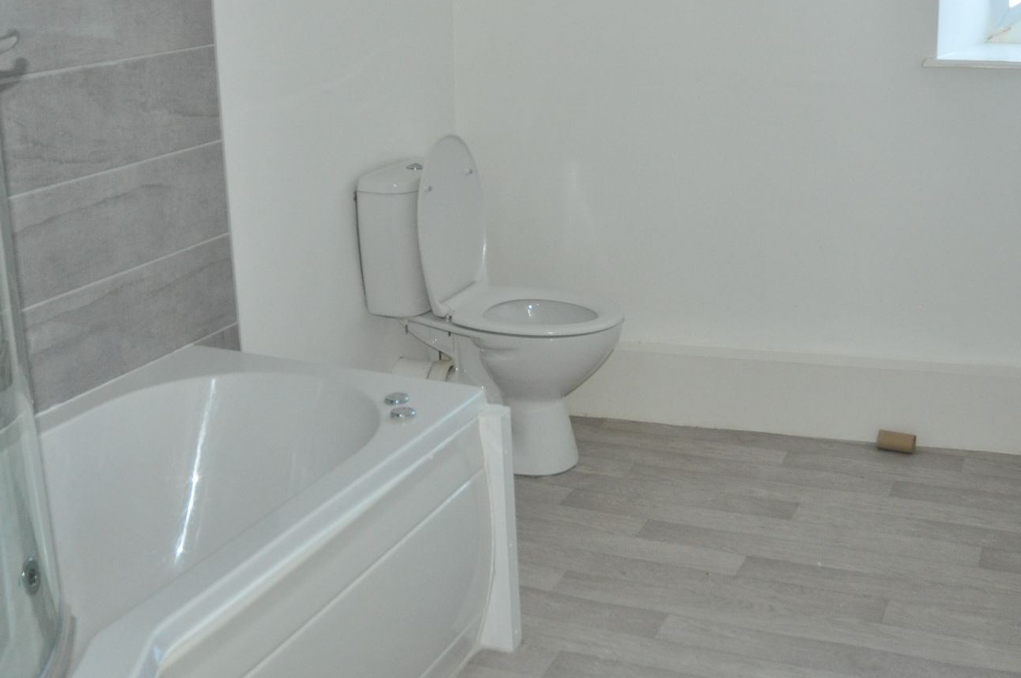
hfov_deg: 45.3
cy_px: 253
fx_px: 1218
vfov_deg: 31.0
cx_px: 589
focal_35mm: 43
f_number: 3.5
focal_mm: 18
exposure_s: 1/100
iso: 800
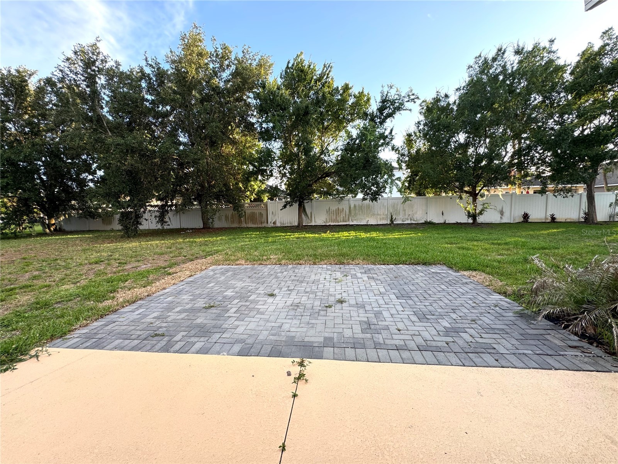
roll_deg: +0.8
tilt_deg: -5.1
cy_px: 232
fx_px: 250
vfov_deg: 85.7
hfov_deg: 102.1
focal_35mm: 14
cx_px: 309
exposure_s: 1/149
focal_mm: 2.22
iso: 40
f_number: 2.2
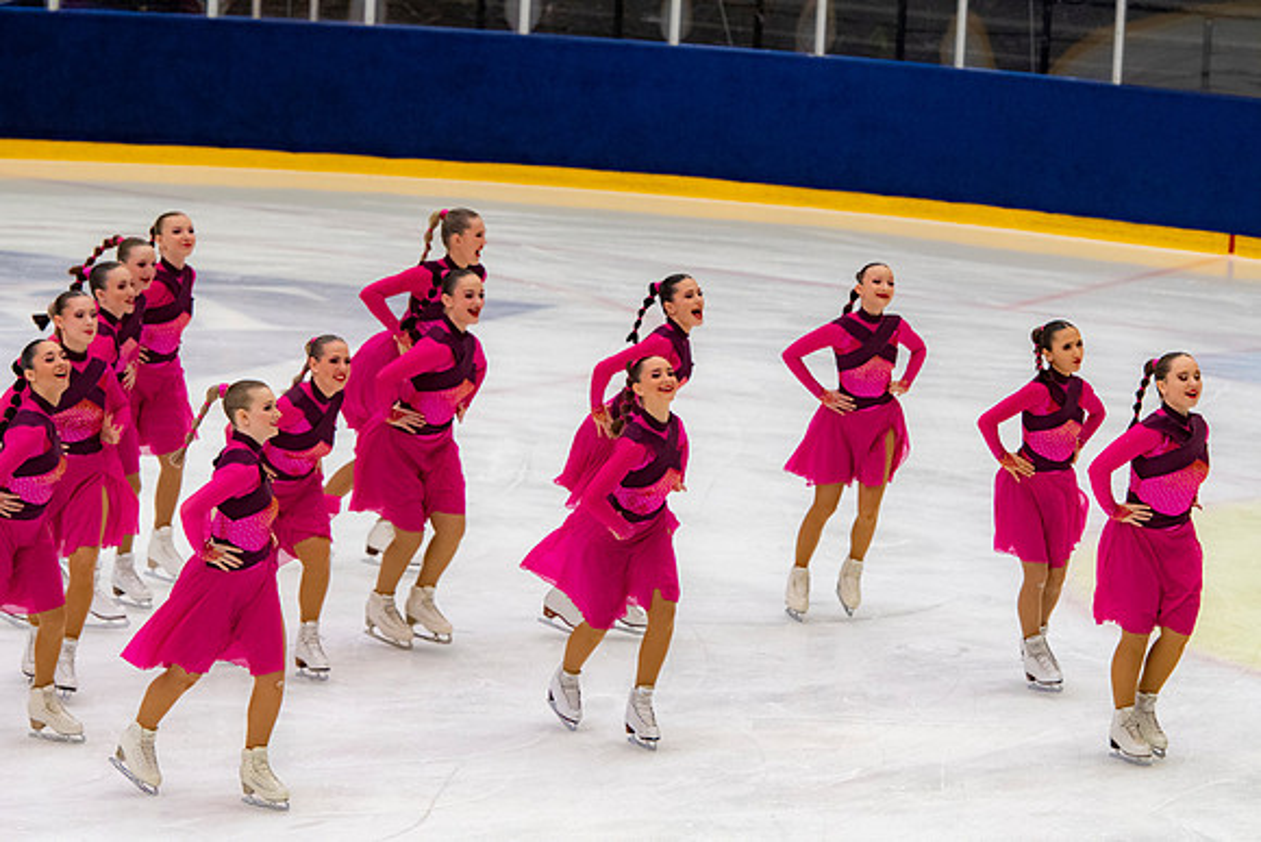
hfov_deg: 10.2
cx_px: 630
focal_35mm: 202
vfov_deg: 6.8
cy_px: 421
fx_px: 7094
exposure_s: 1/320
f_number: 5.6
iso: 1400
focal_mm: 135
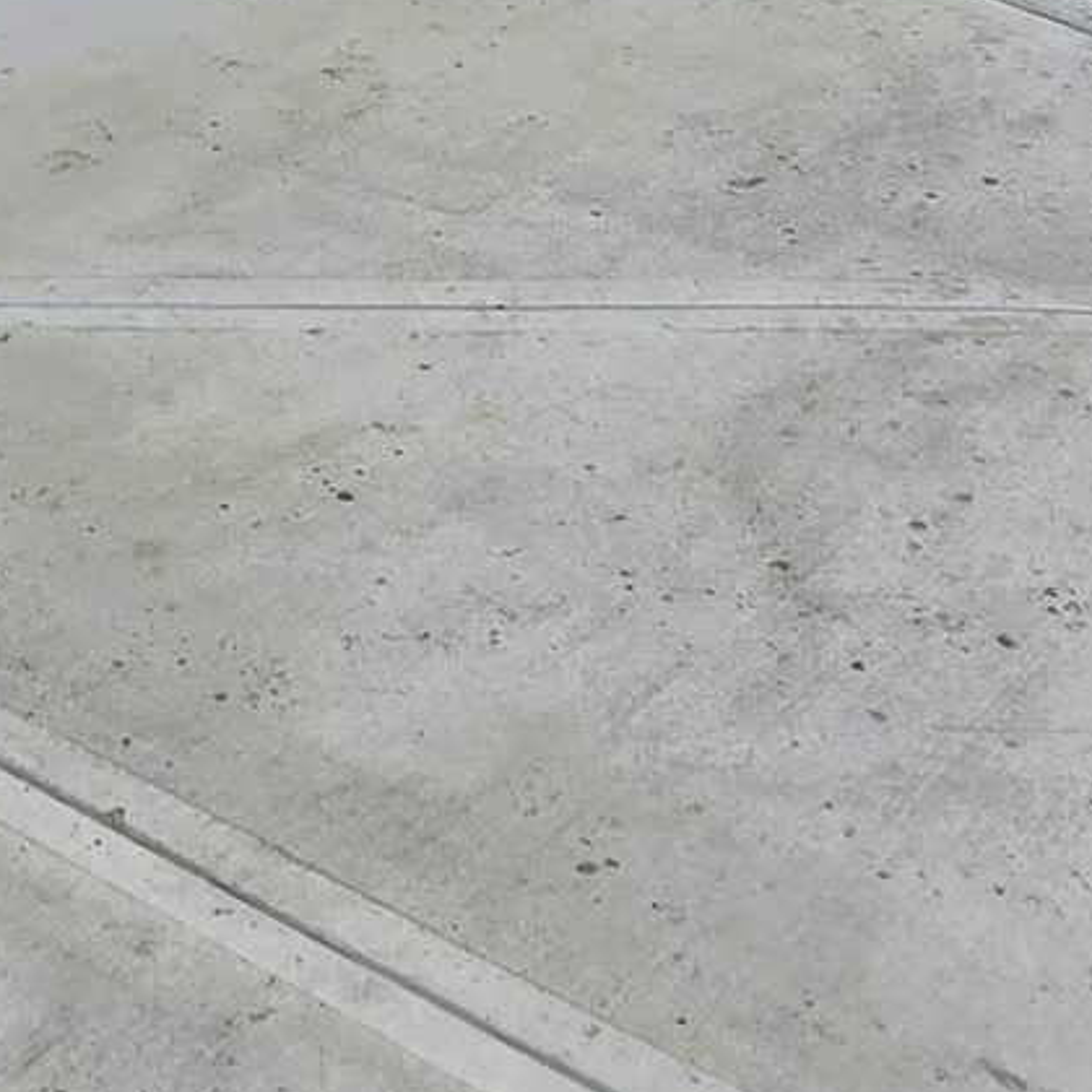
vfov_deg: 19.2
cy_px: -827
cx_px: -367
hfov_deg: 21.9
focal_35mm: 70
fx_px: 2498
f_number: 2.2
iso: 50
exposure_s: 1/1554
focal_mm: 2.2
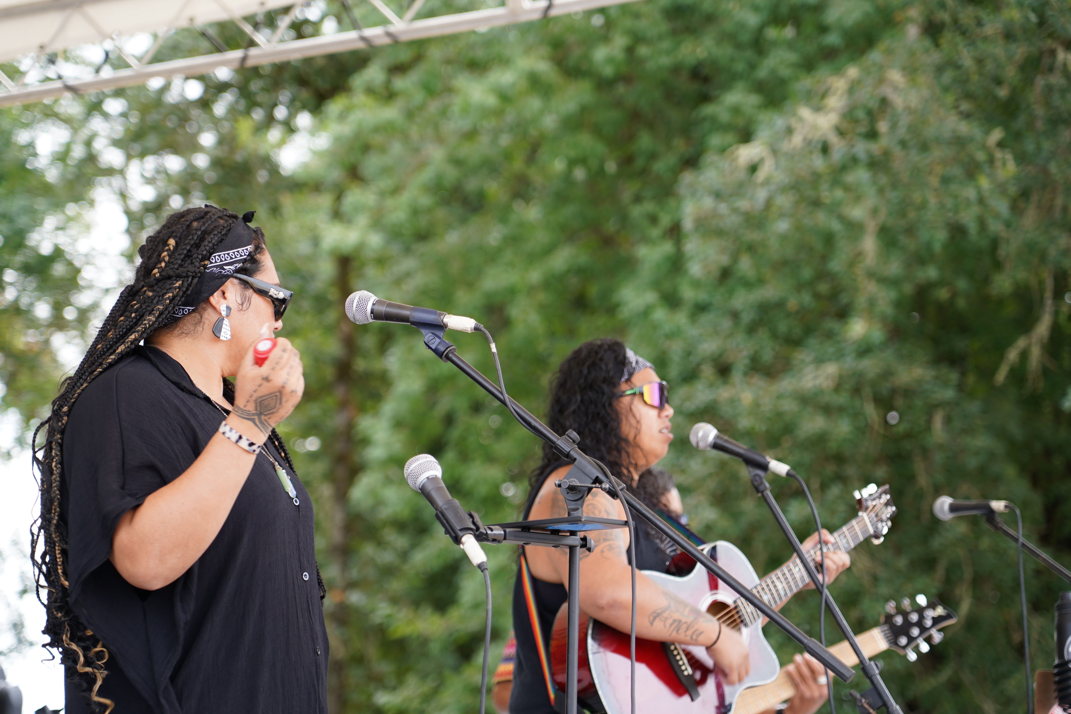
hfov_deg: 19.5
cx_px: 536
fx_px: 3124
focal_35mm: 105
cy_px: 357
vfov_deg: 13.0
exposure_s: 1/160
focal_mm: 105
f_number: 4
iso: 200
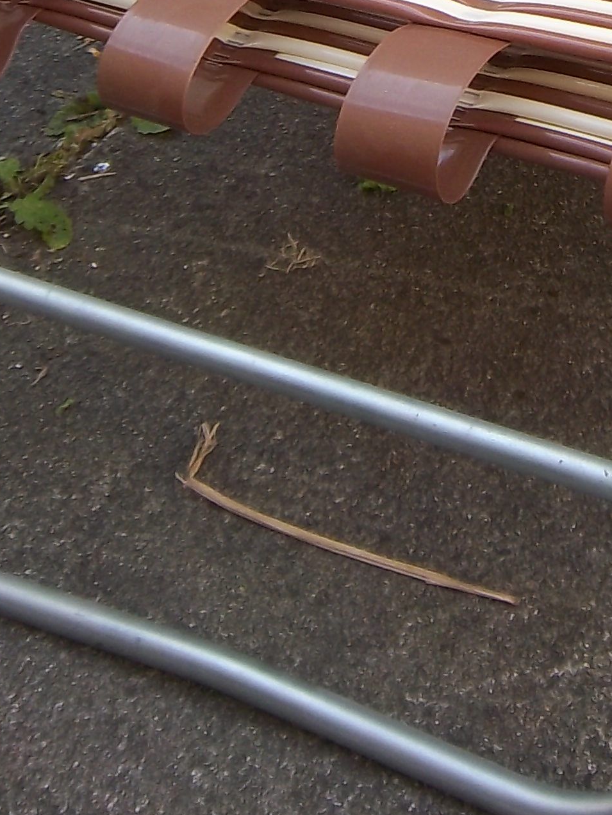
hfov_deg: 16.3
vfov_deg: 20.0
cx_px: 655
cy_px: -309
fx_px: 2074
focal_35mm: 88
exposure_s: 1/50
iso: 64
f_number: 3.5
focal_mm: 5.1
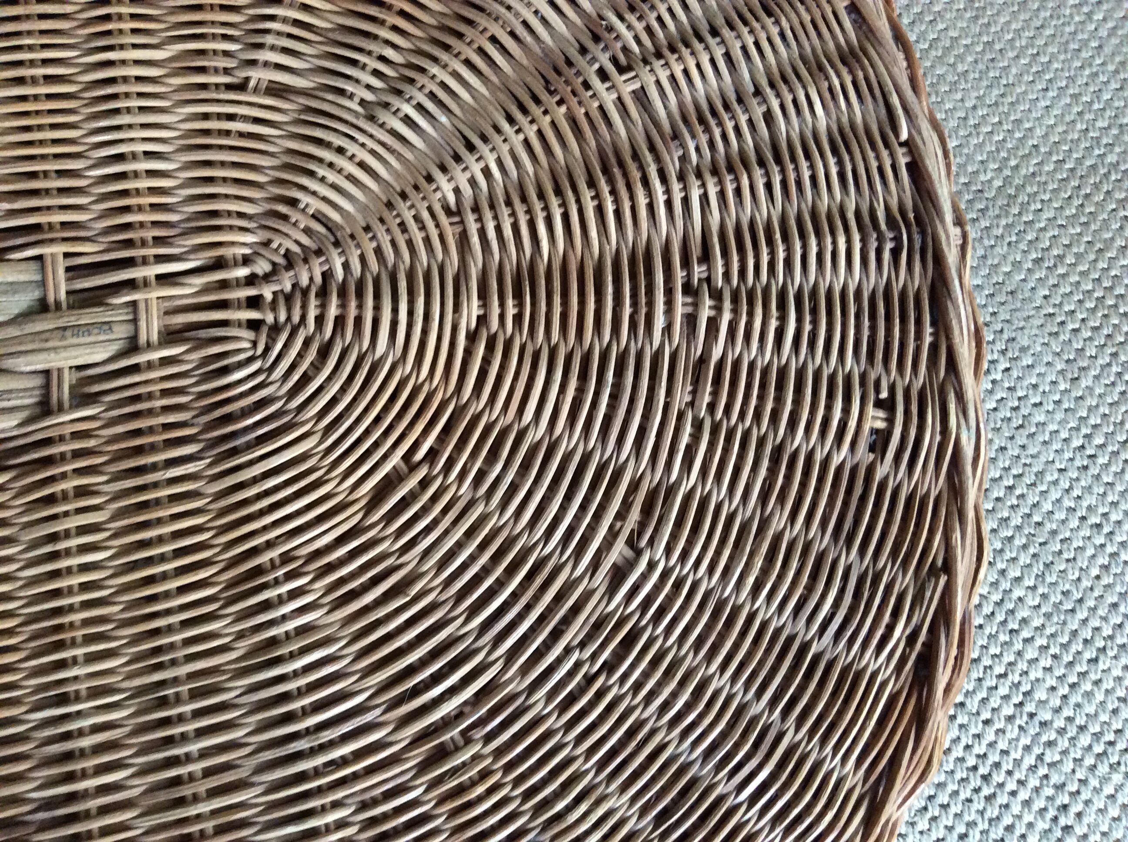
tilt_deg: -81.7
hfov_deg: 56.9
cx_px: 564
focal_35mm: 32
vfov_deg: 44.1
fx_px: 1041
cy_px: 421
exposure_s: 1/25
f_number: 2.4
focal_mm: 3.3
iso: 250
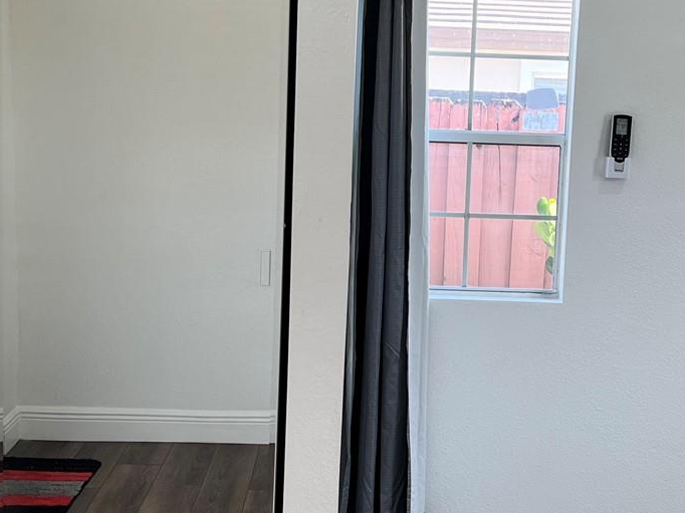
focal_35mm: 61
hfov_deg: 31.6
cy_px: 295
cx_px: 415
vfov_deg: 24.0
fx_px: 1207
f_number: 1.5
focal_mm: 5.7
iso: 40
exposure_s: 1/168
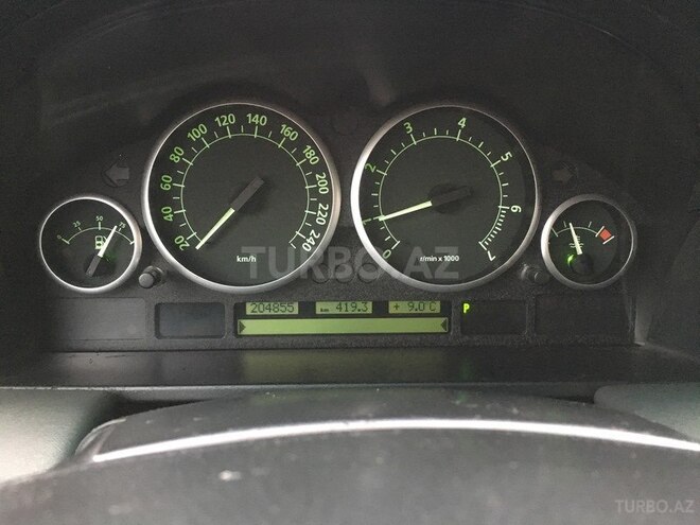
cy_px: 262
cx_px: 350
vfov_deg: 48.2
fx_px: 586
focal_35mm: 29
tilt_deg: -22.3
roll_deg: -1.1
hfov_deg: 61.7
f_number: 2.2
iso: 320
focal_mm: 4.15
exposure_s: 1/17
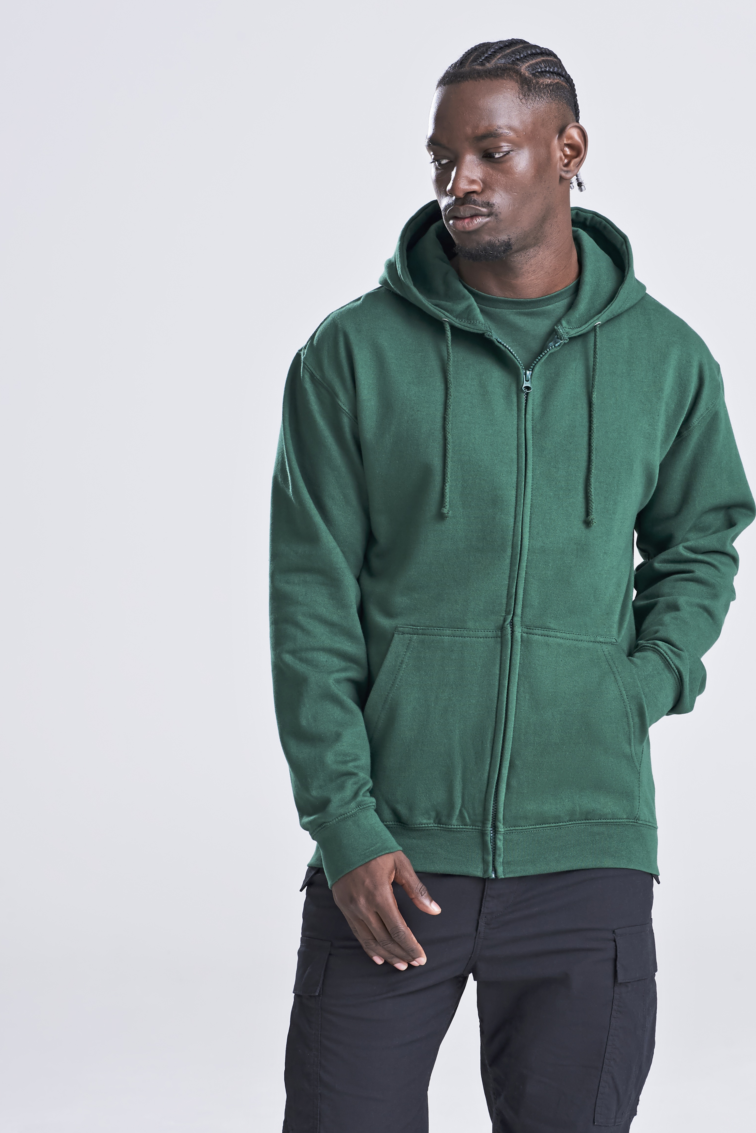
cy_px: 566
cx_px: 464
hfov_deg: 10.7
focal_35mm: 128
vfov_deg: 16.0
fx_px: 4028
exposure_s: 1/160
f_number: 10
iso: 400
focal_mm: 98
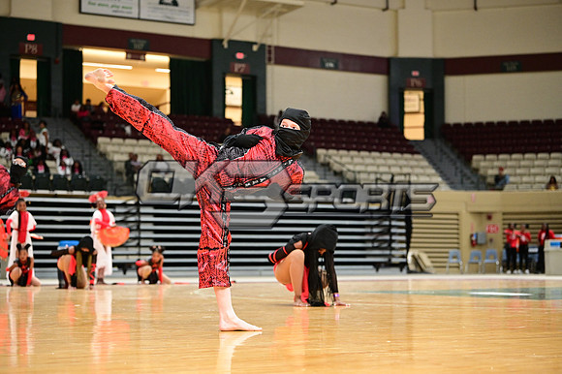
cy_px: 187
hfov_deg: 28.9
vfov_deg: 19.4
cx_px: 281
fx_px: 1092
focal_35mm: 70
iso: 6400
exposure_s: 1/1000
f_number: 3.2
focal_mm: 70
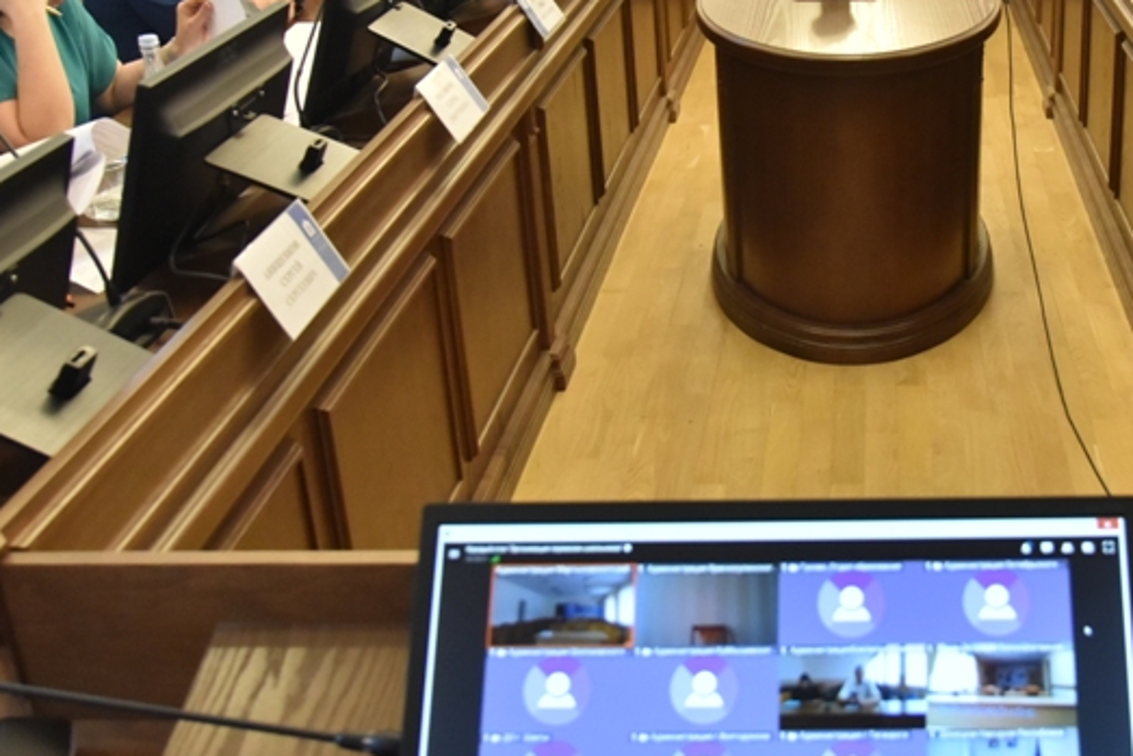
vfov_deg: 28.5
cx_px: 875
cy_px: 253
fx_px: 1480
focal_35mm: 47
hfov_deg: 40.5
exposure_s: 1/200
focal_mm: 24
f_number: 5.6
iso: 3200
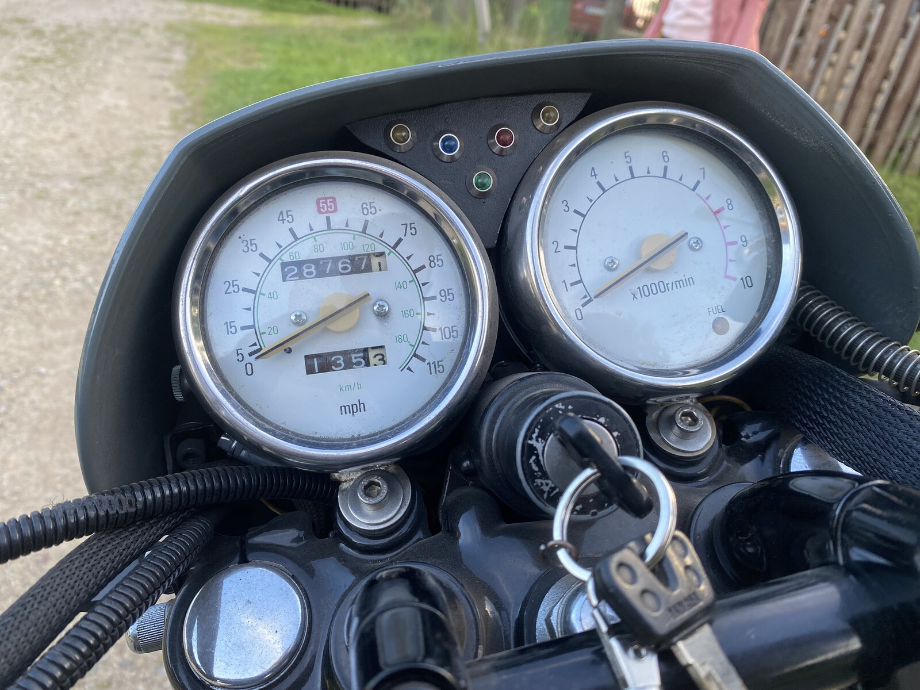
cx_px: 460
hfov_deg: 67.3
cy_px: 345
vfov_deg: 53.1
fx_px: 691
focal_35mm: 26
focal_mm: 4.25
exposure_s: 1/121
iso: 50
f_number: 1.8
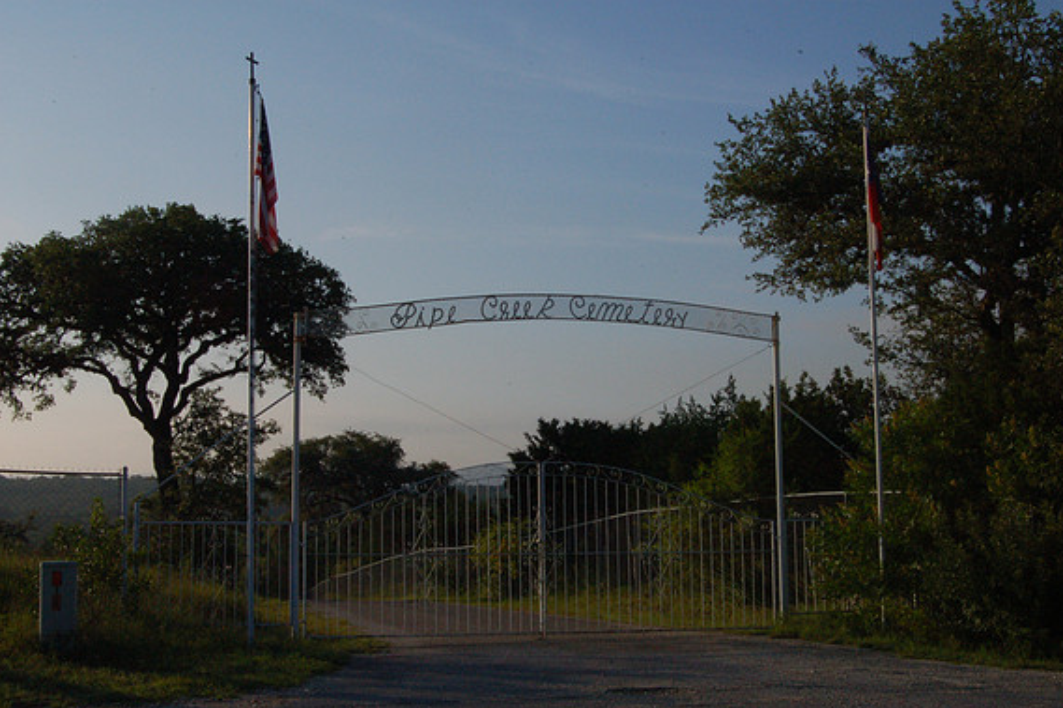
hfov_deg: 37.2
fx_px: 1579
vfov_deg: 25.3
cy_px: 359
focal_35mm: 54
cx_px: 540
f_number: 29
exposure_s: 1/250
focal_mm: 35
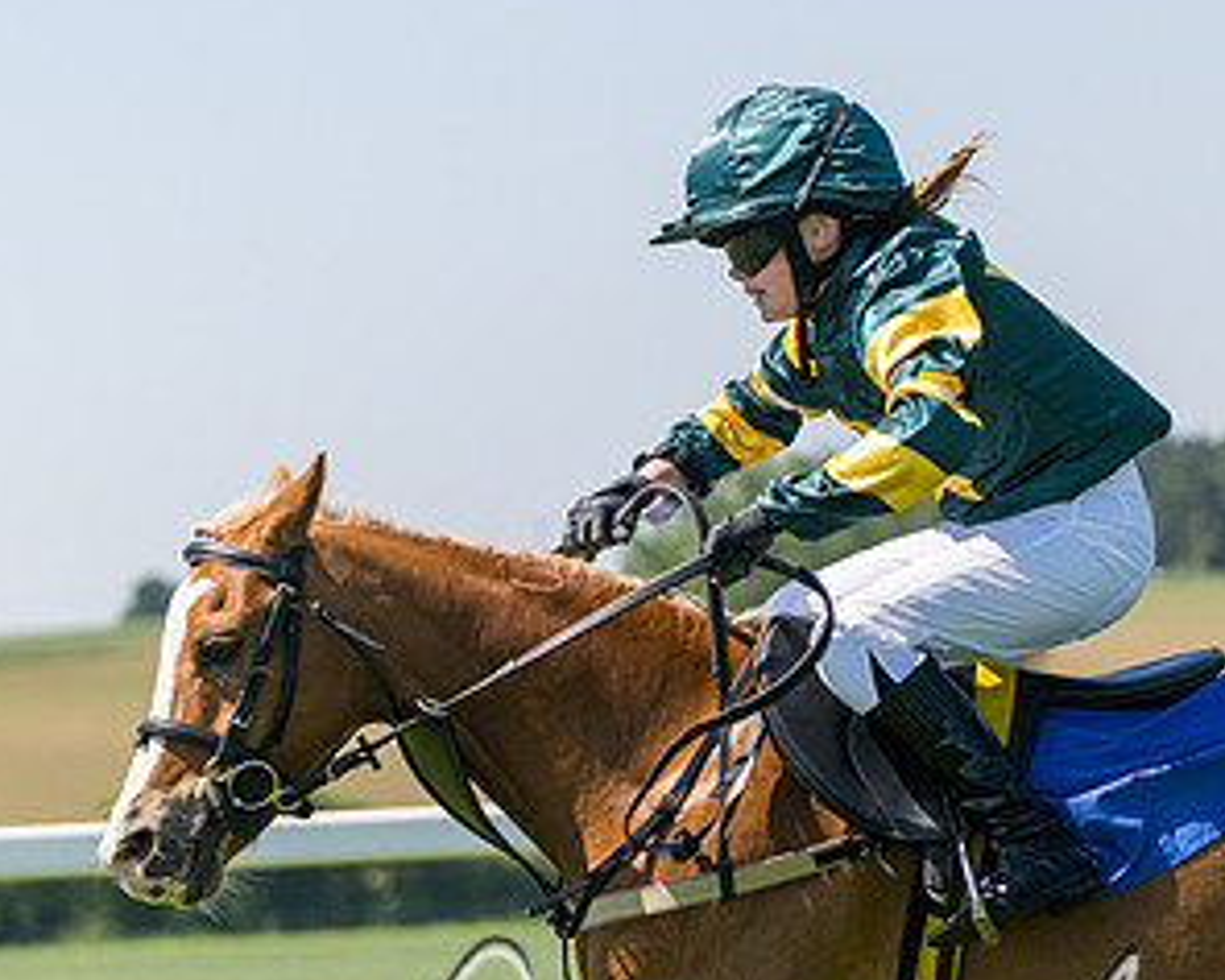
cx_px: 893
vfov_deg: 7.1
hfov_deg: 8.8
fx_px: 7943
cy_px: 831
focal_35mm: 219
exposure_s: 1/6400
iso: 400
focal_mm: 98
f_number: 4
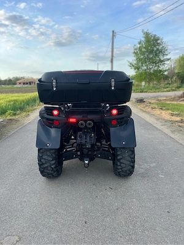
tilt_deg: -13.1
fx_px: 184
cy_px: 122
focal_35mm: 26
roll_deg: +2.9
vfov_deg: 67.3
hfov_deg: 53.1
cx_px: 92
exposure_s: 1/845
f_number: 1.6
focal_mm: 5.1
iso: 50
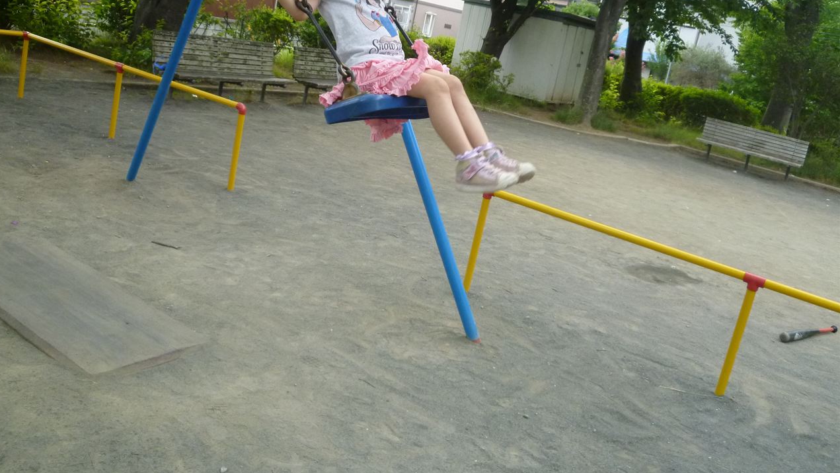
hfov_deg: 58.0
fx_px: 757
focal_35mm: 34
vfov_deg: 34.4
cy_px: 168
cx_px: 418
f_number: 3.1
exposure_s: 1/250
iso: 250
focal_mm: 5.5
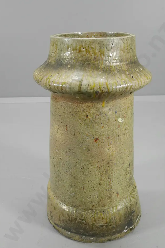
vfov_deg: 53.1
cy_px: 134
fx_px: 248
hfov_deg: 36.8
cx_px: 89
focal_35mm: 36
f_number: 5.6
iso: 2000
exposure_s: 1/60
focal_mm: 16
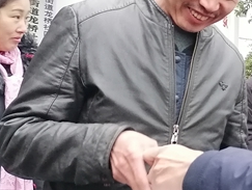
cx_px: 291
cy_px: 78
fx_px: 518
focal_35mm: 71
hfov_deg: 25.0
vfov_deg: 20.8
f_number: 1.8
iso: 640
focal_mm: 5.3
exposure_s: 1/100
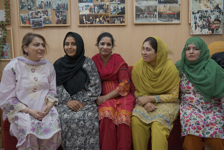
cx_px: 112
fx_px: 180
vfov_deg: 45.0
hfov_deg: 63.7
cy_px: 75
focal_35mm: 29
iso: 2000
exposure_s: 1/125
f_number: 4
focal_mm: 29
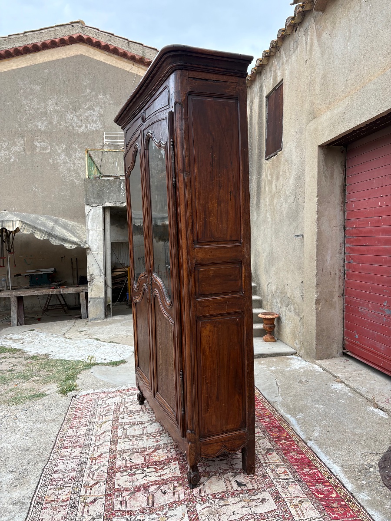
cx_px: 196
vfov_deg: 67.3
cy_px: 260
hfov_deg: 53.1
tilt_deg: -1.3
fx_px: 392
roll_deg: +0.9
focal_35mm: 26
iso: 64
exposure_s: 1/417
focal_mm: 5.96
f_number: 1.6
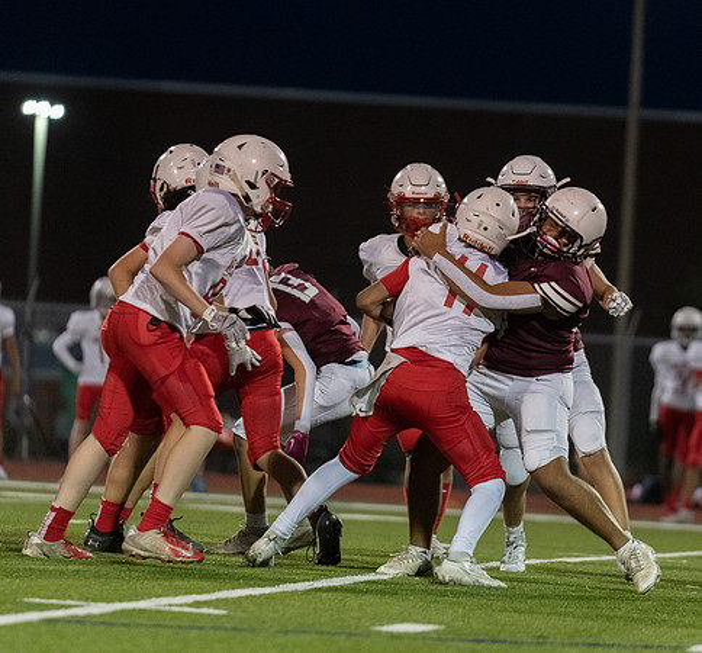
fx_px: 6831
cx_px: 404
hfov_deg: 5.9
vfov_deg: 5.5
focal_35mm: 308
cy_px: 330
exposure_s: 1/1250
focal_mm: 200
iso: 5000
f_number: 2.8
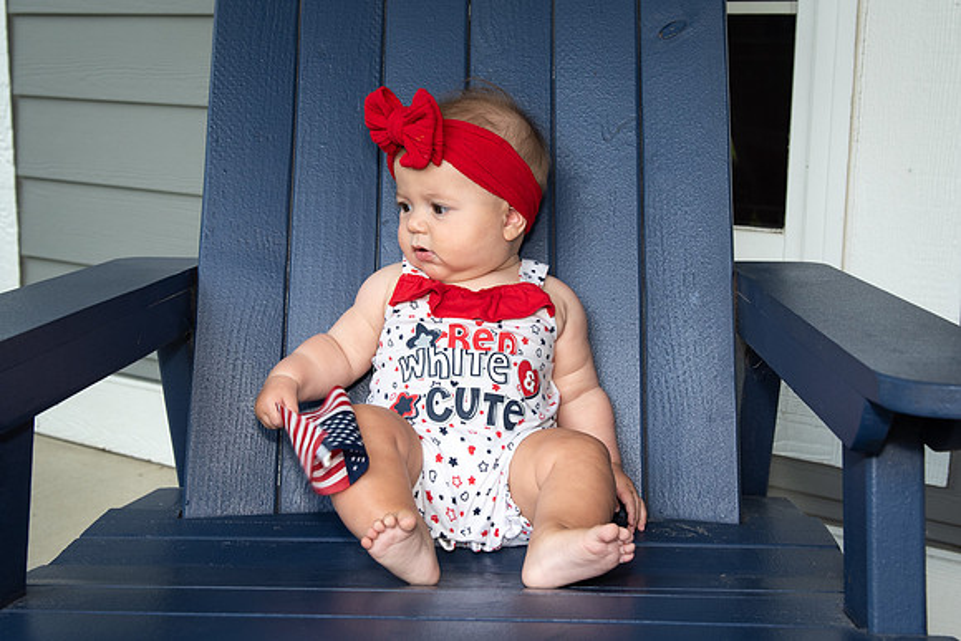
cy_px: 279
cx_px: 473
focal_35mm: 50
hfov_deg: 39.8
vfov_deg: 27.1
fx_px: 1329
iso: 400
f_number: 5.6
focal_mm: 34
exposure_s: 1/160
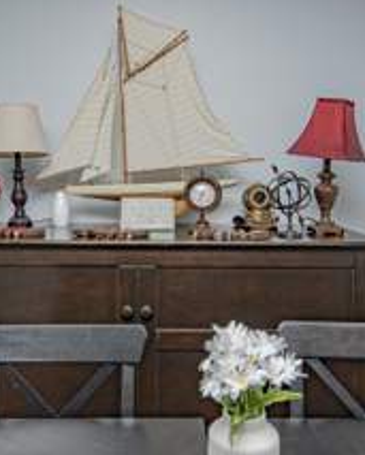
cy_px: 217
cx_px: 162
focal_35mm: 38
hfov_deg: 39.2
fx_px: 512
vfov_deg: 47.9
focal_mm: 12
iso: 400
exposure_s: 1/125
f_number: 6.3
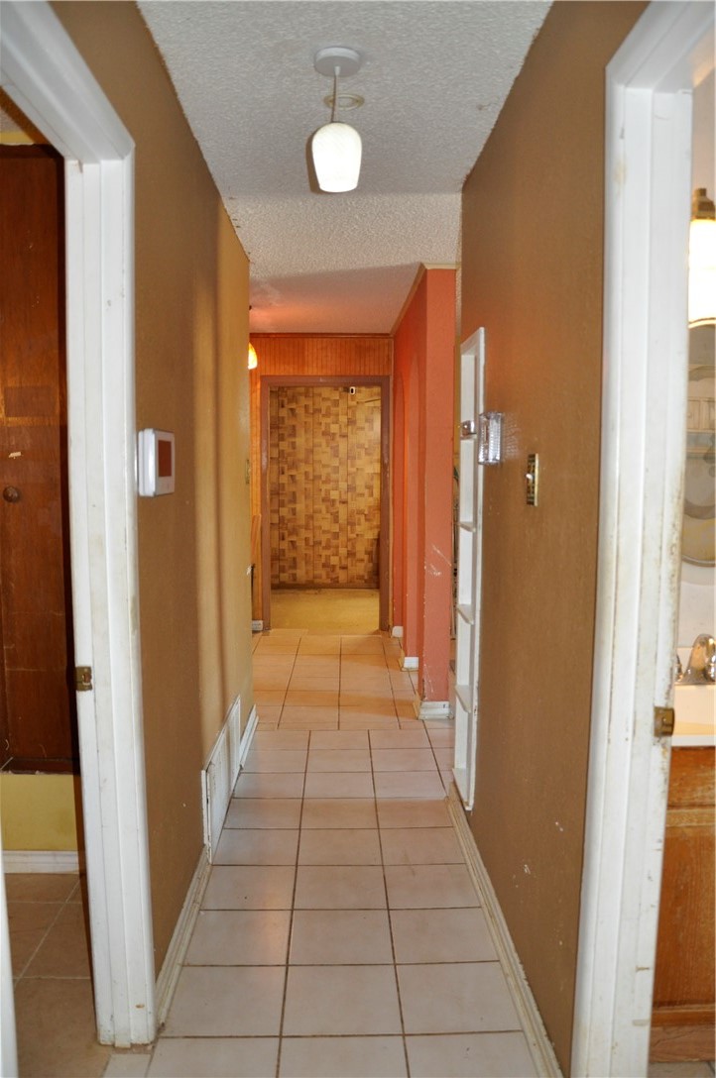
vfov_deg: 67.5
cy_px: 539
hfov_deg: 47.8
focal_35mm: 27
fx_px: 808
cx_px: 358
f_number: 3.5
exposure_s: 1/60
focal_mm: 18
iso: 800
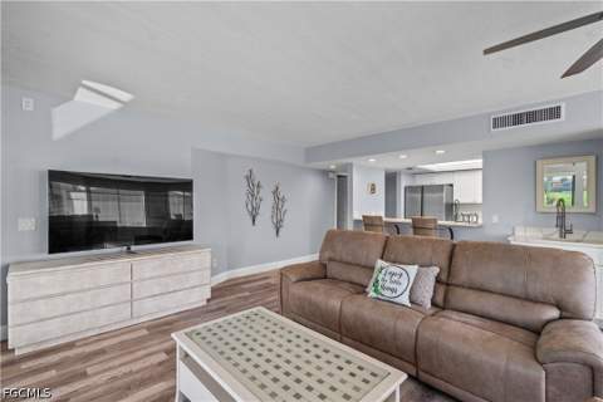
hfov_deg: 96.7
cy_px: 201
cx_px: 302
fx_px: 268
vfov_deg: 73.7
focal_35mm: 16
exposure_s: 1/40
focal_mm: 16
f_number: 8
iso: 400
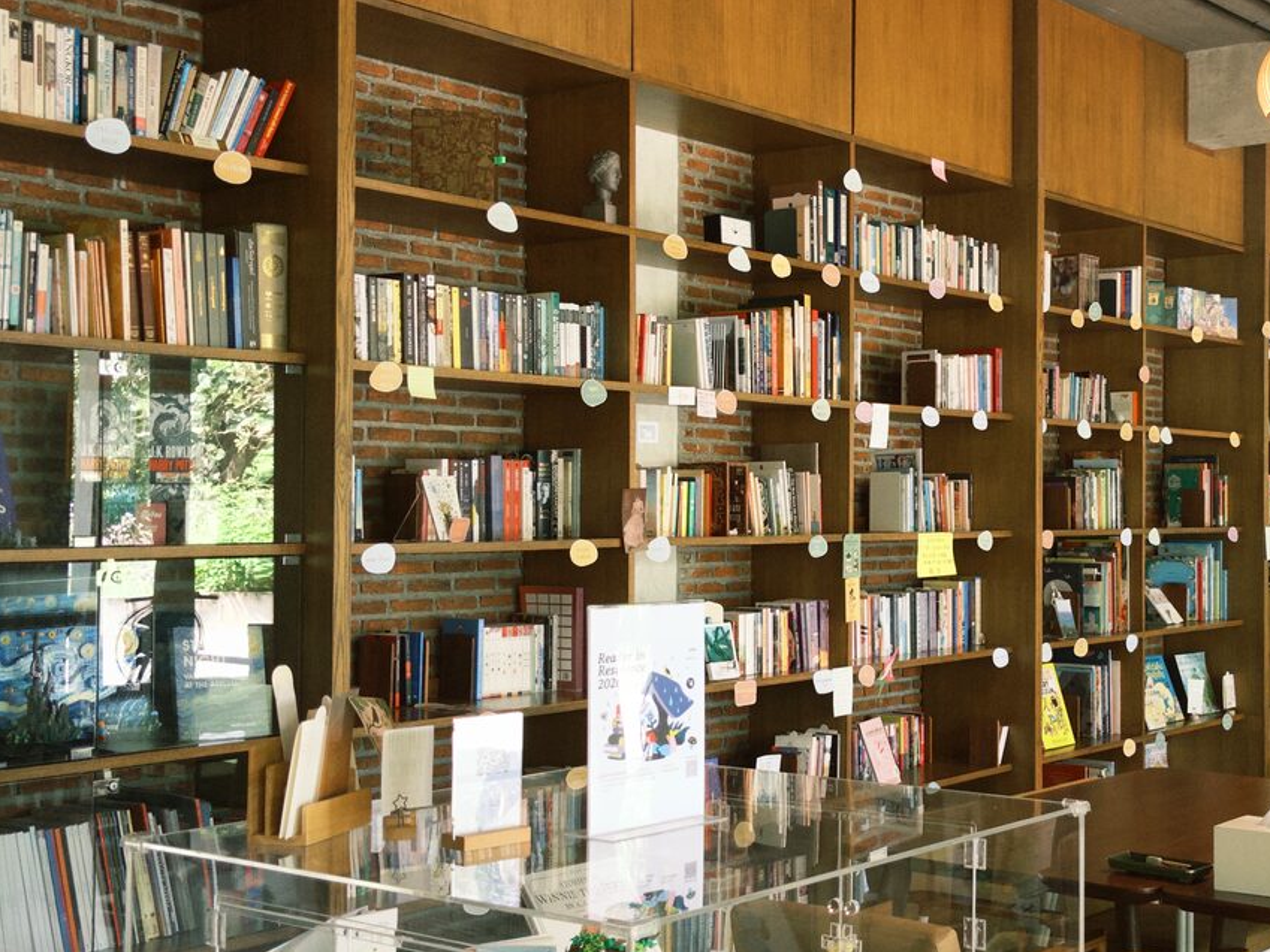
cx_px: 954
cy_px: 465
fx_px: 1798
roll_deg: -0.1
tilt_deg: +0.7
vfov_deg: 29.7
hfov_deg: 37.9
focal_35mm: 49
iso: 125
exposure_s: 1/100
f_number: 1.6
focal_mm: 5.96
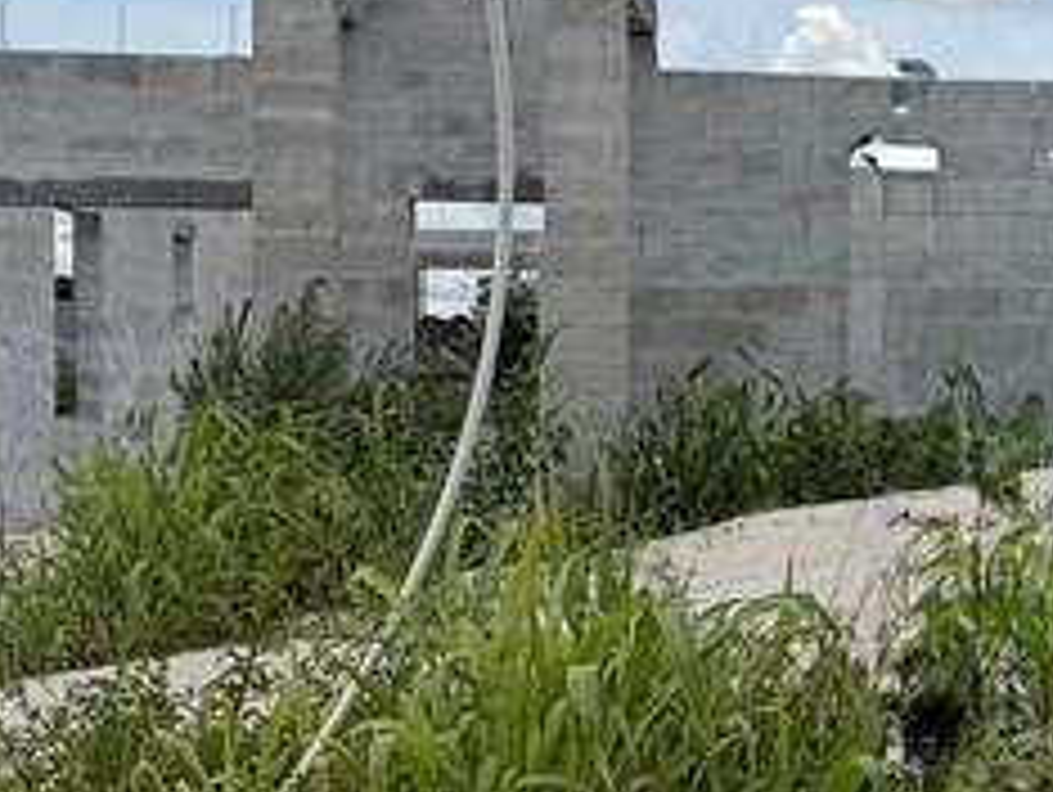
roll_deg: -0.3
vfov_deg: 14.1
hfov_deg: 17.6
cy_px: 472
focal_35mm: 105
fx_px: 3197
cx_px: 1354
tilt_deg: -0.9
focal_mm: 6.76
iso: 80
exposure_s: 1/6711
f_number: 1.78
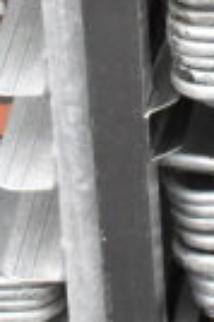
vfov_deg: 8.1
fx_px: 2199
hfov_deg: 5.4
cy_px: -275
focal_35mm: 246
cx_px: 442
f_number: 14
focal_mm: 24
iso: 6400
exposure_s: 1/800
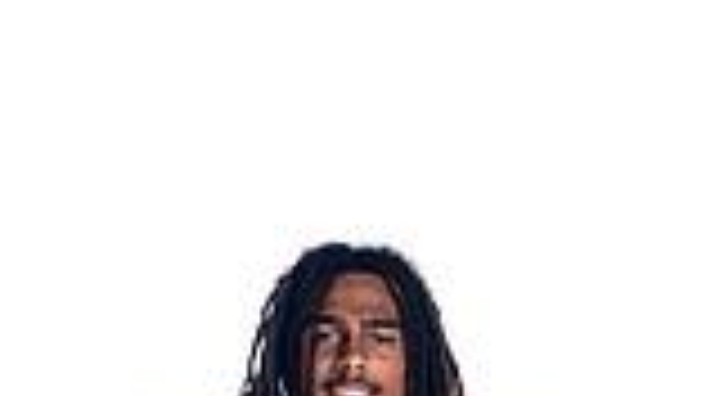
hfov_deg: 6.1
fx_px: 6584
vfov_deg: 3.4
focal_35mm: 352
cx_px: 517
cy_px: 950
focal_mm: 117
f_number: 5.6
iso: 400
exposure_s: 1/250
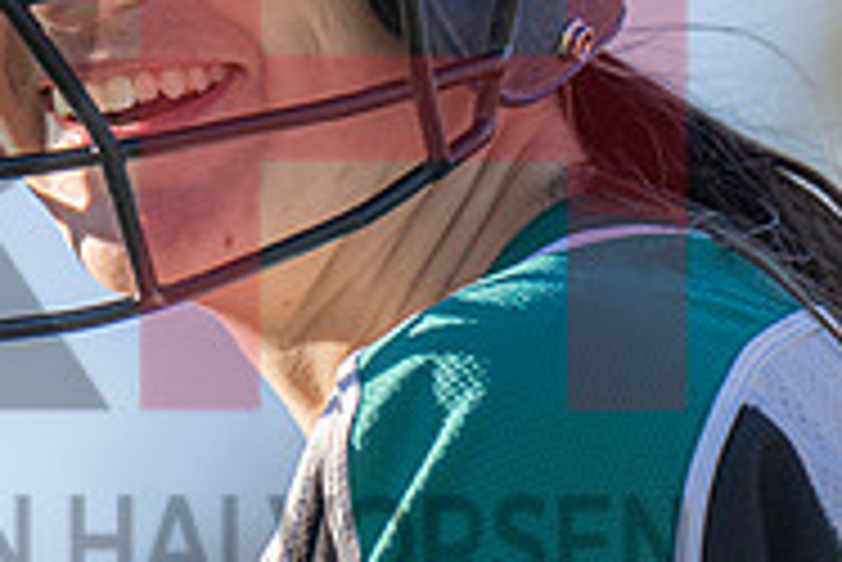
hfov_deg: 2.5
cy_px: -128
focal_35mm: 815
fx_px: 19076
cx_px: 446
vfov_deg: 1.7
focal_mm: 200
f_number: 2.8
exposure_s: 1/2500
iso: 200
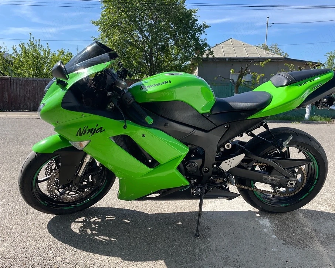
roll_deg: -2.2
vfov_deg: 51.5
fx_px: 278
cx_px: 173
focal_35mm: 28
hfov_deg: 62.2
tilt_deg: -7.9
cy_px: 130
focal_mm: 4.2
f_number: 1.6
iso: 32
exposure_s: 1/1715
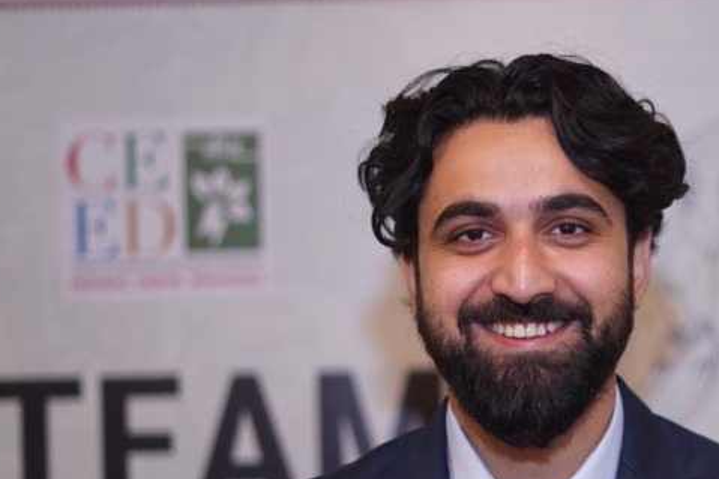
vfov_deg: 12.8
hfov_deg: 19.0
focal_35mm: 107
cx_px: 552
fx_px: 2136
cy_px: 336
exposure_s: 1/125
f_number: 1.8
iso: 250
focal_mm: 50
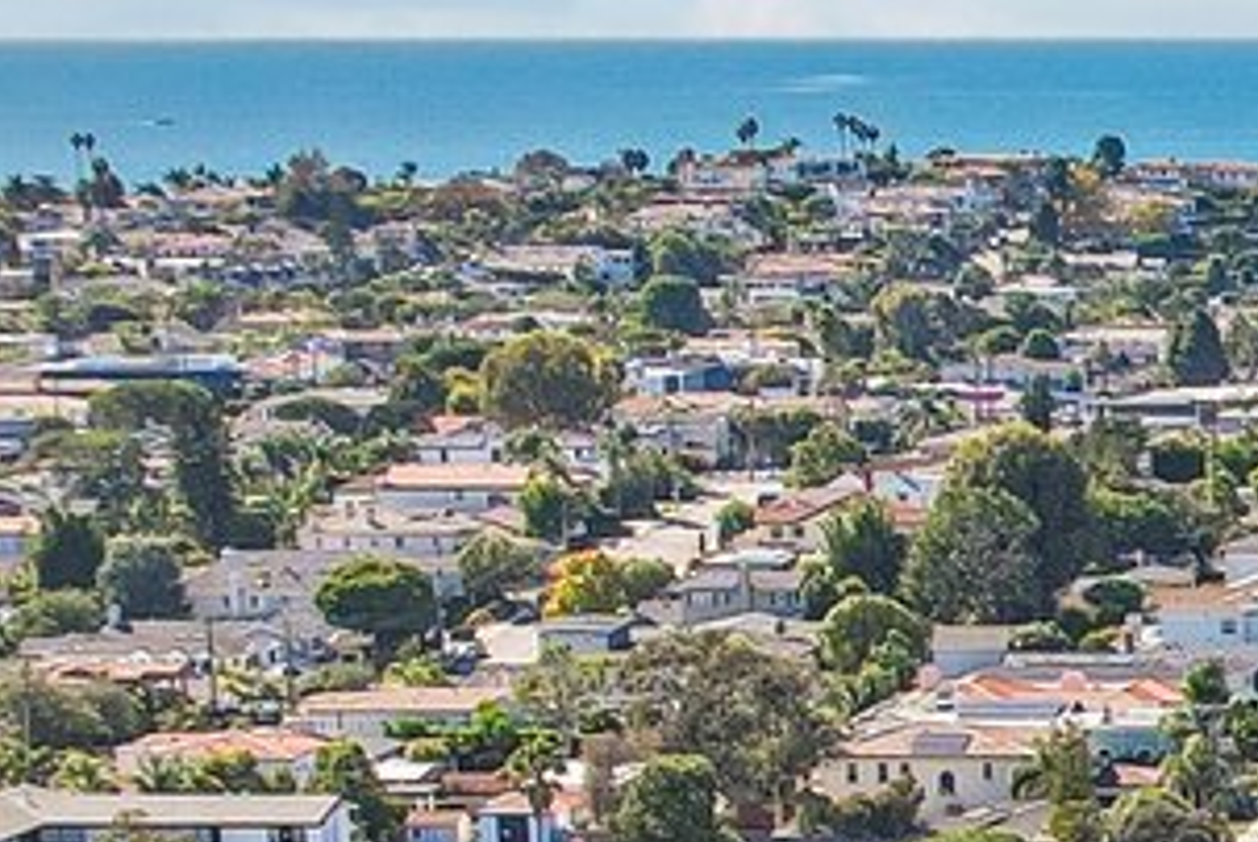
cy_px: 907
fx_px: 5212
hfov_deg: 12.7
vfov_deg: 9.2
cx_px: 2129
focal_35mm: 149
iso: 100
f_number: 2.8
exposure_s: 1/60
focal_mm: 8.4
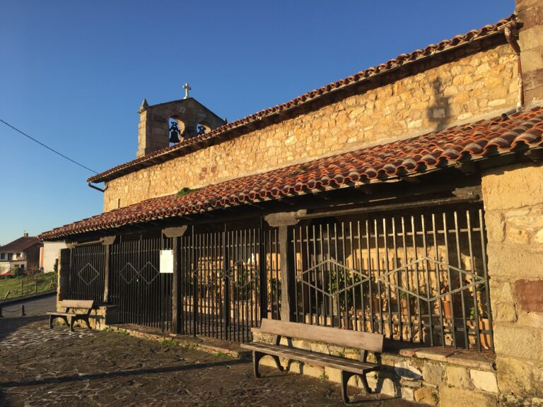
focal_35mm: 29
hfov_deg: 61.7
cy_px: 204
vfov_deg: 48.2
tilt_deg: +7.5
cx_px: 272
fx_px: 455
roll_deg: +1.1
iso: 25
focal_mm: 4.15
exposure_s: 1/693
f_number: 2.2
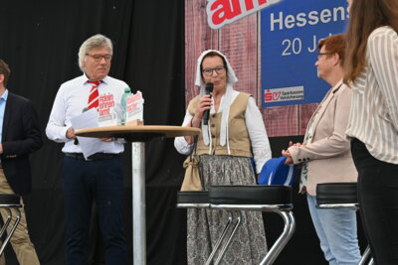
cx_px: 199
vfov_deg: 18.2
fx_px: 829
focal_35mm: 75
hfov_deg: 27.0
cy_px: 132
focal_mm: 50
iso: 320
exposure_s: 1/250
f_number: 10
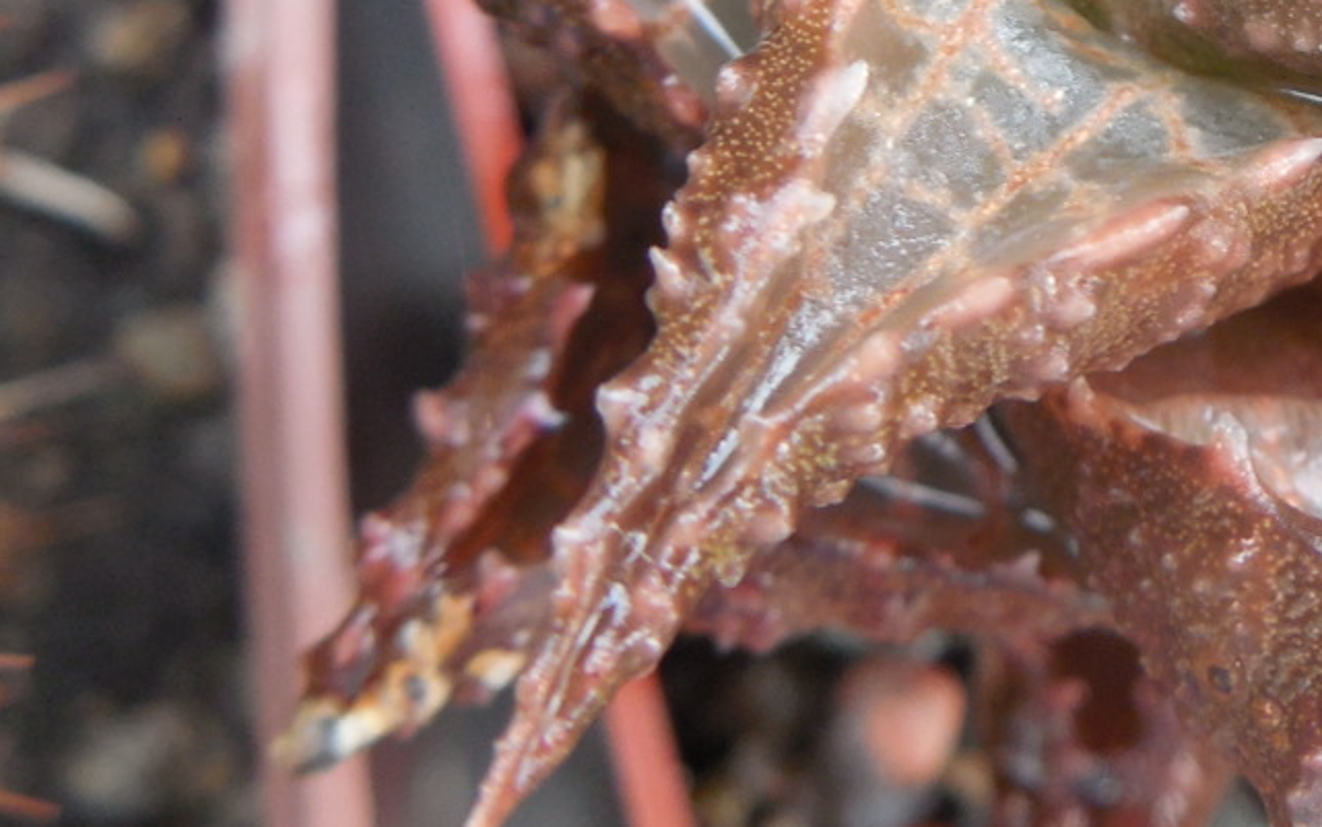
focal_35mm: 82
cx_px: 1312
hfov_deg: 24.1
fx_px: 2955
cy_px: -171
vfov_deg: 15.3
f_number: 3.6
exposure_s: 1/30
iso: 200
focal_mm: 5.6
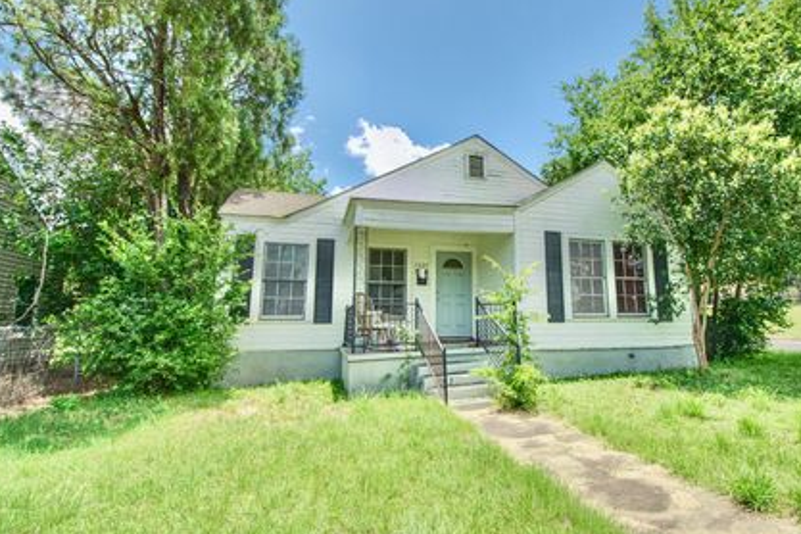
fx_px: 400
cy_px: 244
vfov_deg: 67.3
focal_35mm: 18
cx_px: 459
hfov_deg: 89.4
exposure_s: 1/320
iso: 500
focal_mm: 10
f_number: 9
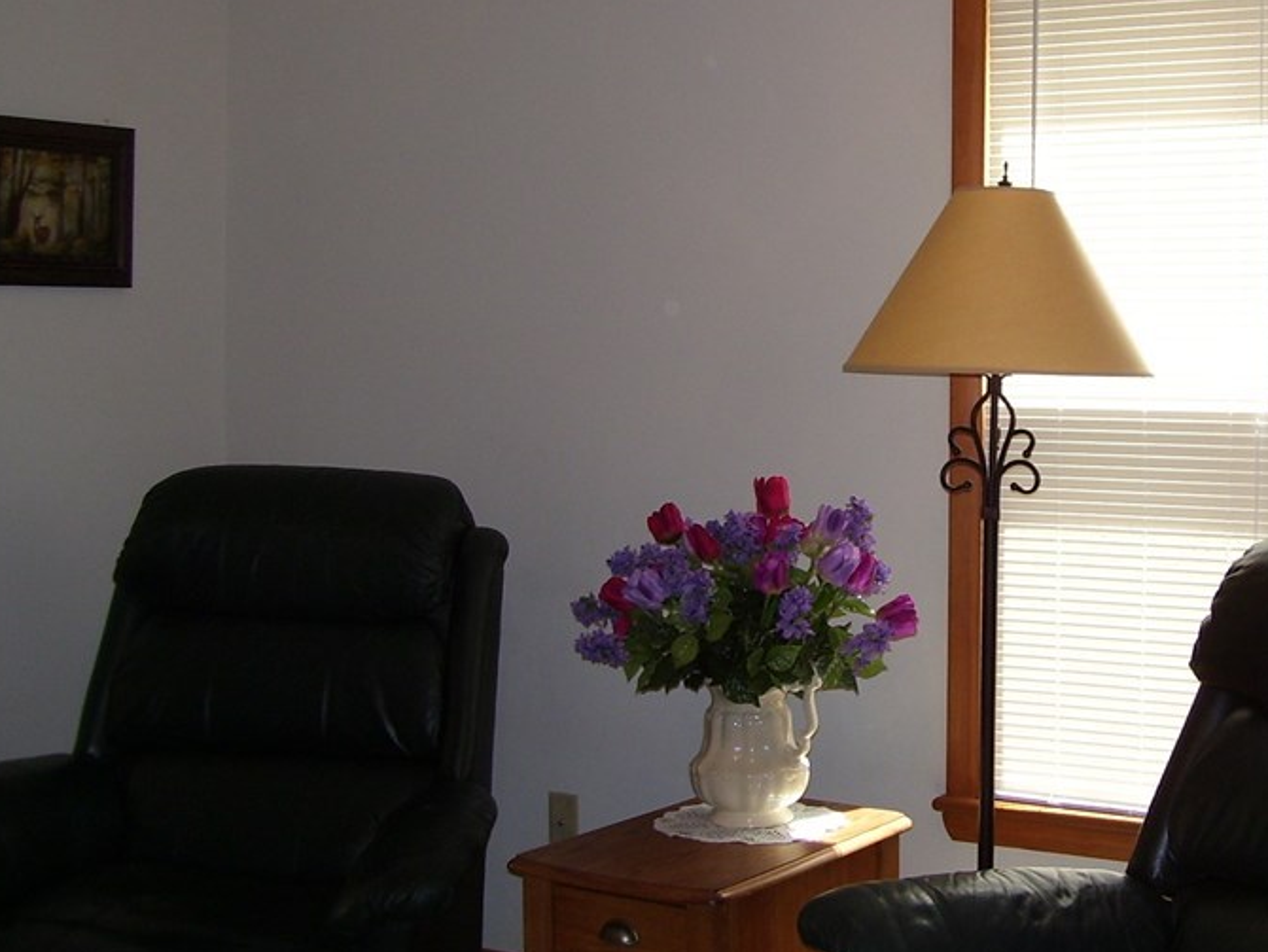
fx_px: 2015
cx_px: 884
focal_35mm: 55
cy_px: 418
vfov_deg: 26.6
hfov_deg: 34.5
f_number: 2.7
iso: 80
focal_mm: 6
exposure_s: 1/60
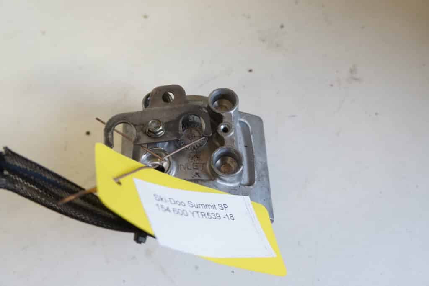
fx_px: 340
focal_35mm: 28
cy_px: 143
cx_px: 214
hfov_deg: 64.5
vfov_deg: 45.7
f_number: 4
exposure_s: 1/60
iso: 800
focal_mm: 19
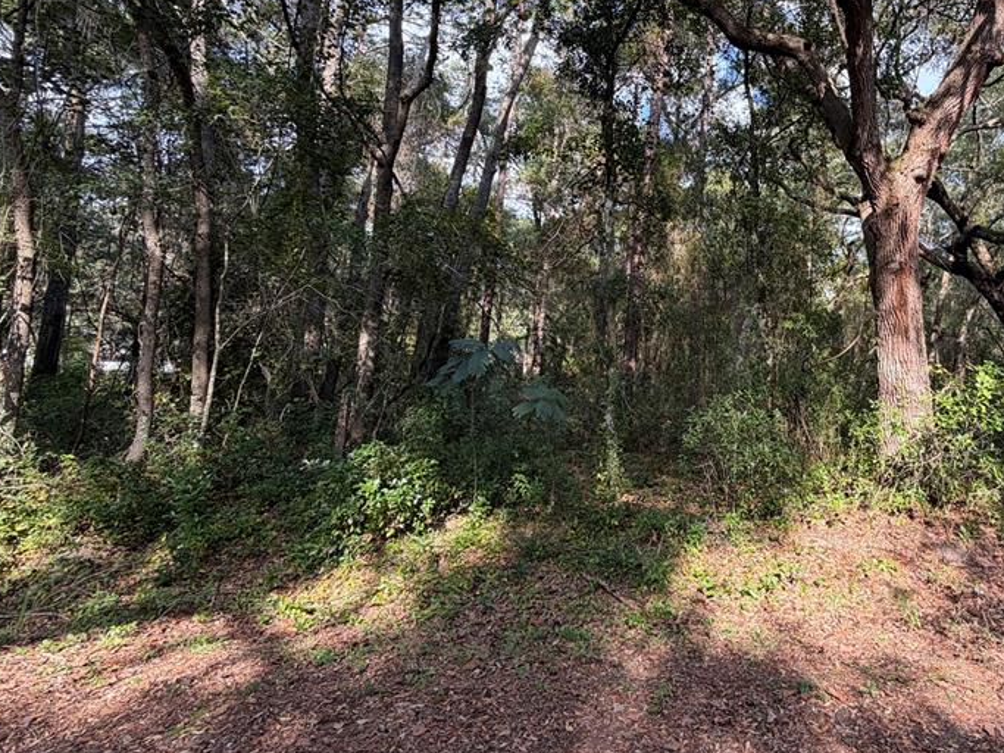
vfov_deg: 62.2
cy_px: 266
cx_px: 707
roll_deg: -1.6
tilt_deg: +12.4
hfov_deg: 75.3
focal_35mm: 21
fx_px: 609
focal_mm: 2.22
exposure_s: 1/123
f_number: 2.2
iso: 40
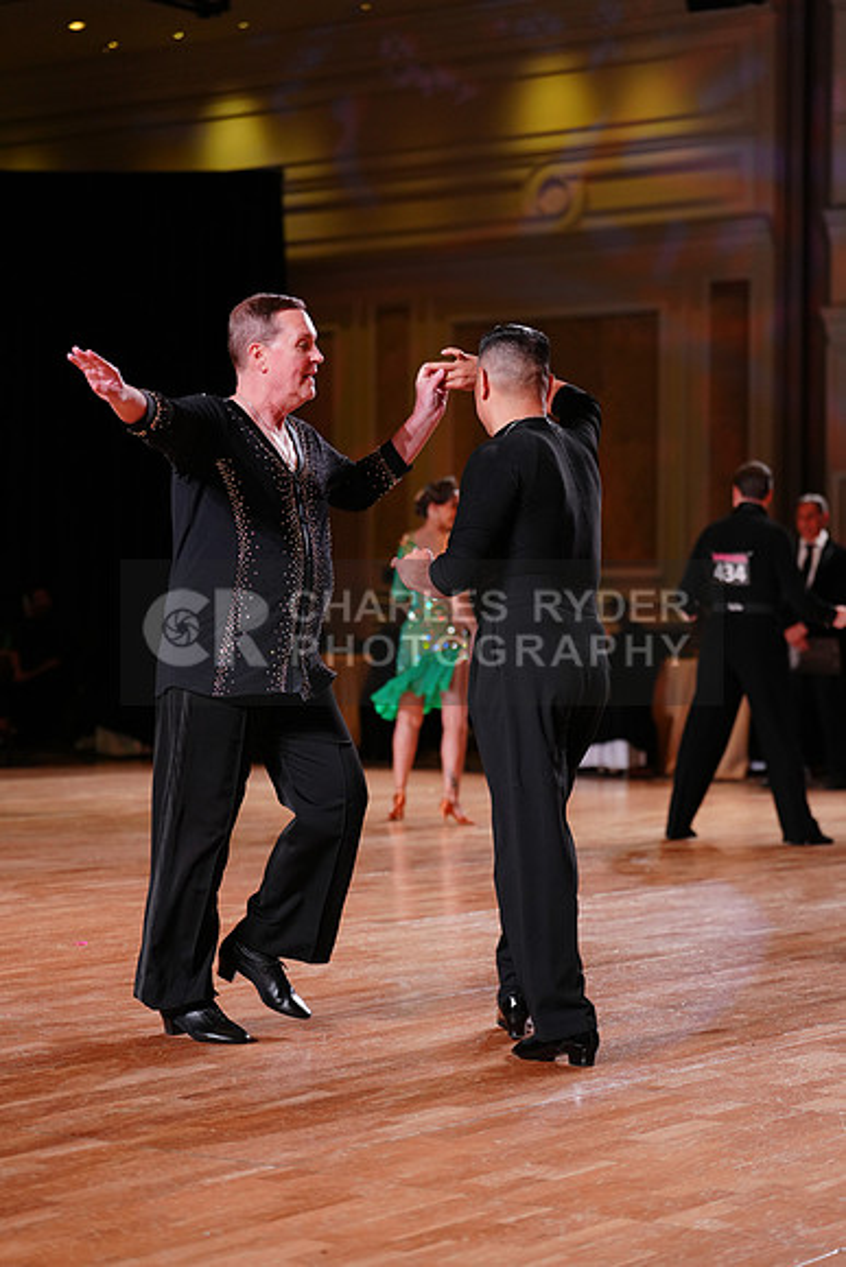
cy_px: 634
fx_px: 2748
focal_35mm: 78
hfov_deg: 17.5
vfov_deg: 26.0
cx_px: 423
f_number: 2.8
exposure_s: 1/400
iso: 1250
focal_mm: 78
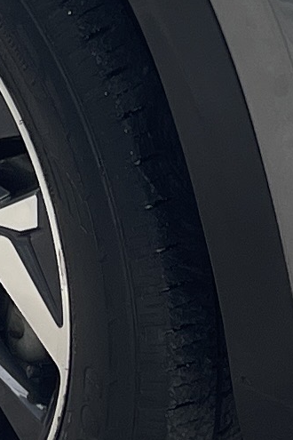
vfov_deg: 9.3
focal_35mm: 212
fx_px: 2588
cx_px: 105
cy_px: -324
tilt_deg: -13.0
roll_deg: +0.2
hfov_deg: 6.5
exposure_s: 1/484
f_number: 1.6
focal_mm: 5.1
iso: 32
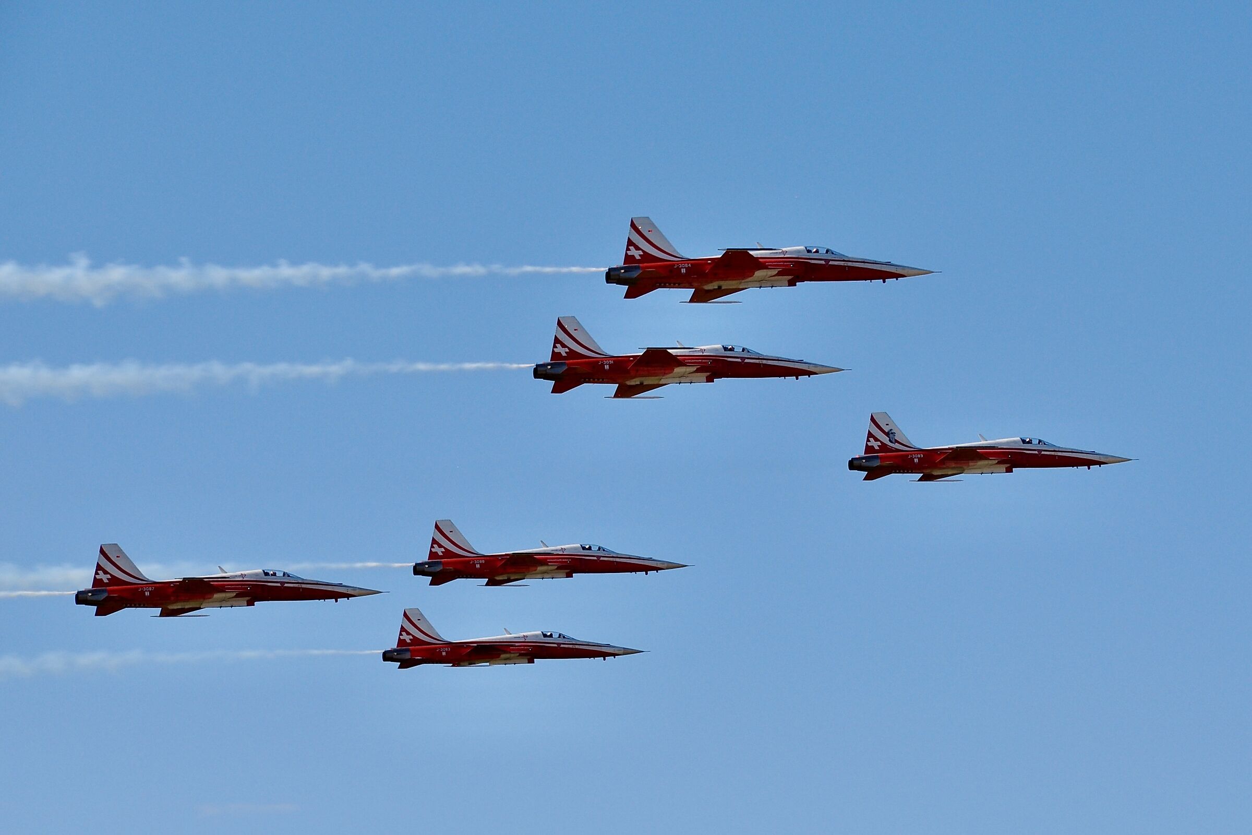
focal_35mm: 158
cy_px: 418
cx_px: 626
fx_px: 5477
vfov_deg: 8.7
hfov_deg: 13.0
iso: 250
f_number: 10
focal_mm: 105
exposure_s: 1/800
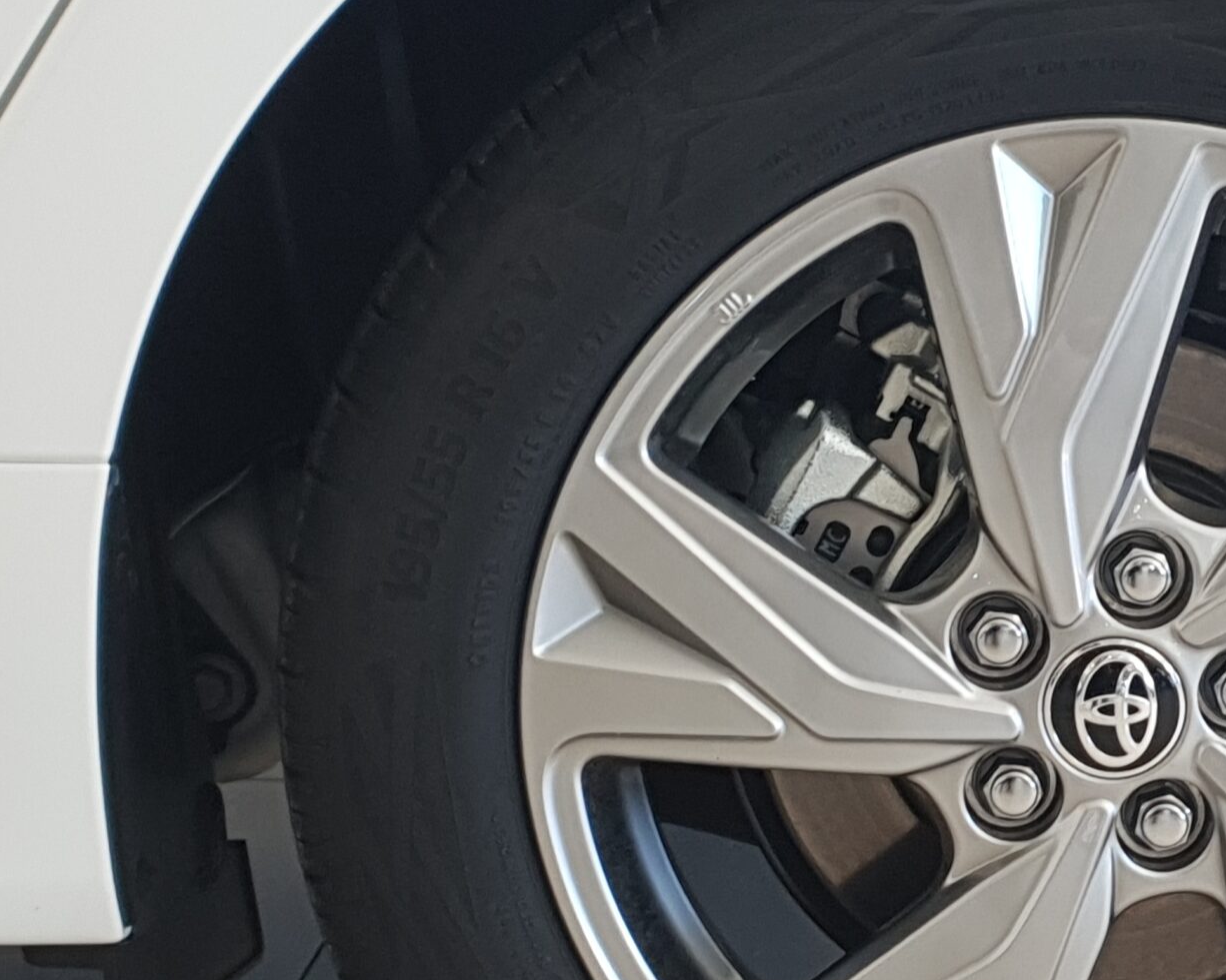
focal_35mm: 53
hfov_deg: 33.3
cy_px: 653
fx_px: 1923
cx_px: 1134
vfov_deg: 28.4
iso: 64
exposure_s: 1/50
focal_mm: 4.3
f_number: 2.4
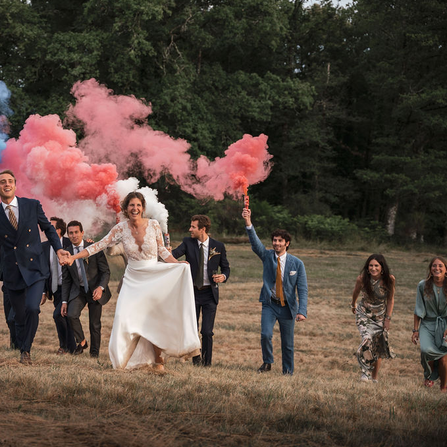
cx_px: 121
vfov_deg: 26.5
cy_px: 224
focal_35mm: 65
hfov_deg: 26.2
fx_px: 950
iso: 160
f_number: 2.8
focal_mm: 50.7
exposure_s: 1/250
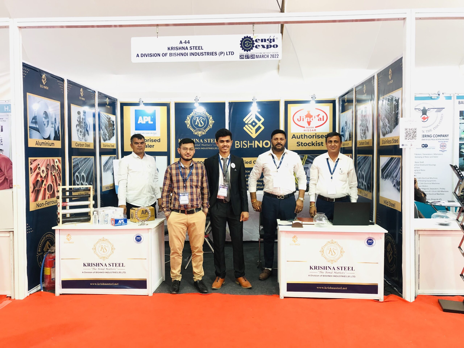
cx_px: 232
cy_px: 174
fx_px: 375
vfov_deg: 49.7
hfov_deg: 63.4
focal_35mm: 28
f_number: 1.8
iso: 40
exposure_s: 1/25
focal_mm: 4
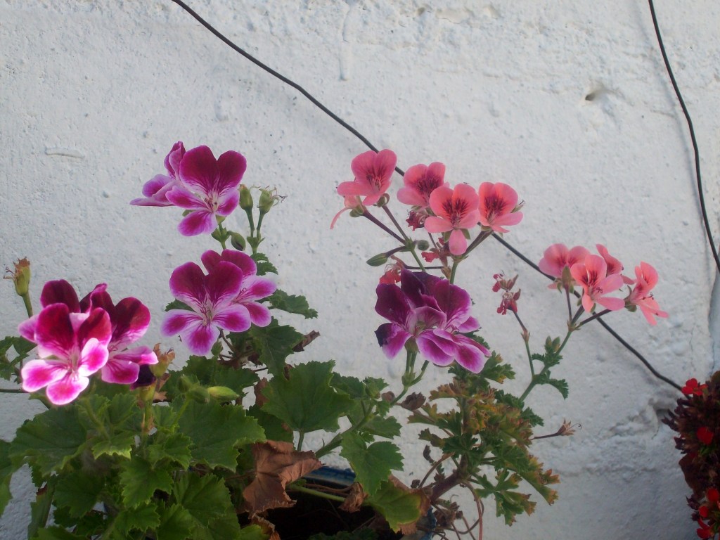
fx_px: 1456
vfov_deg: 21.0
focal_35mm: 70
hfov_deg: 27.8
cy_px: 270
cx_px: 360
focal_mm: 11.6
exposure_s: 1/521
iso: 80
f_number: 3.8
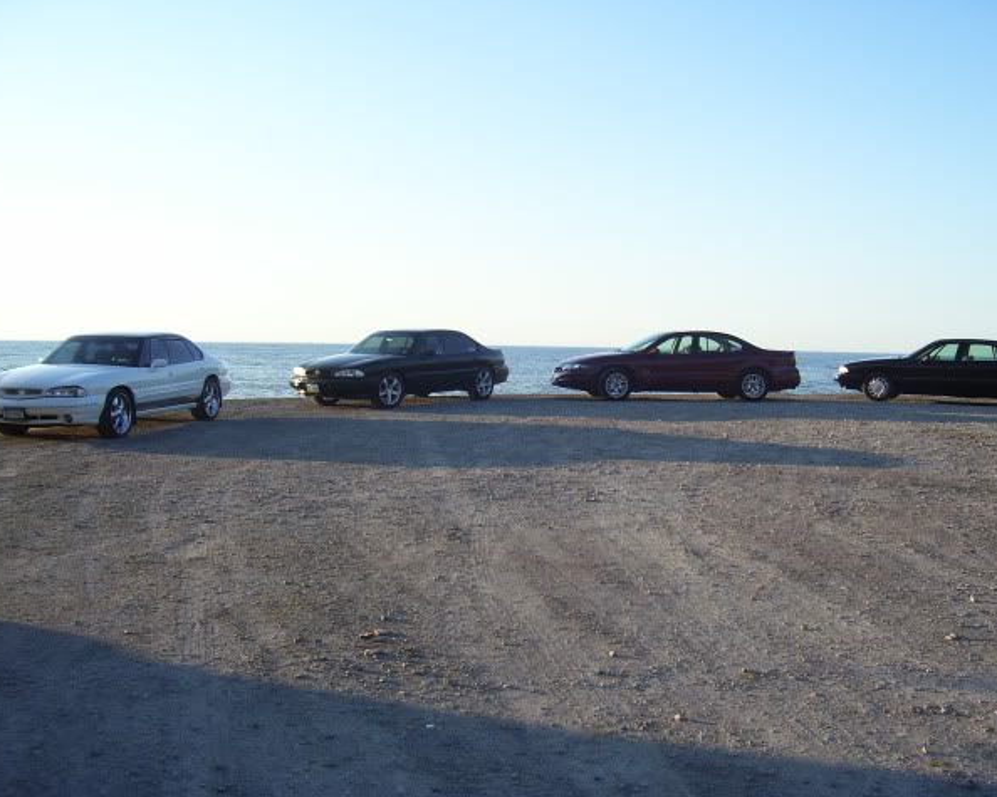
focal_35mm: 36
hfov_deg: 50.3
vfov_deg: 41.1
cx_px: 517
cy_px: 397
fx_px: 1062
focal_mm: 5.6
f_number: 2.7
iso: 80
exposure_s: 1/500
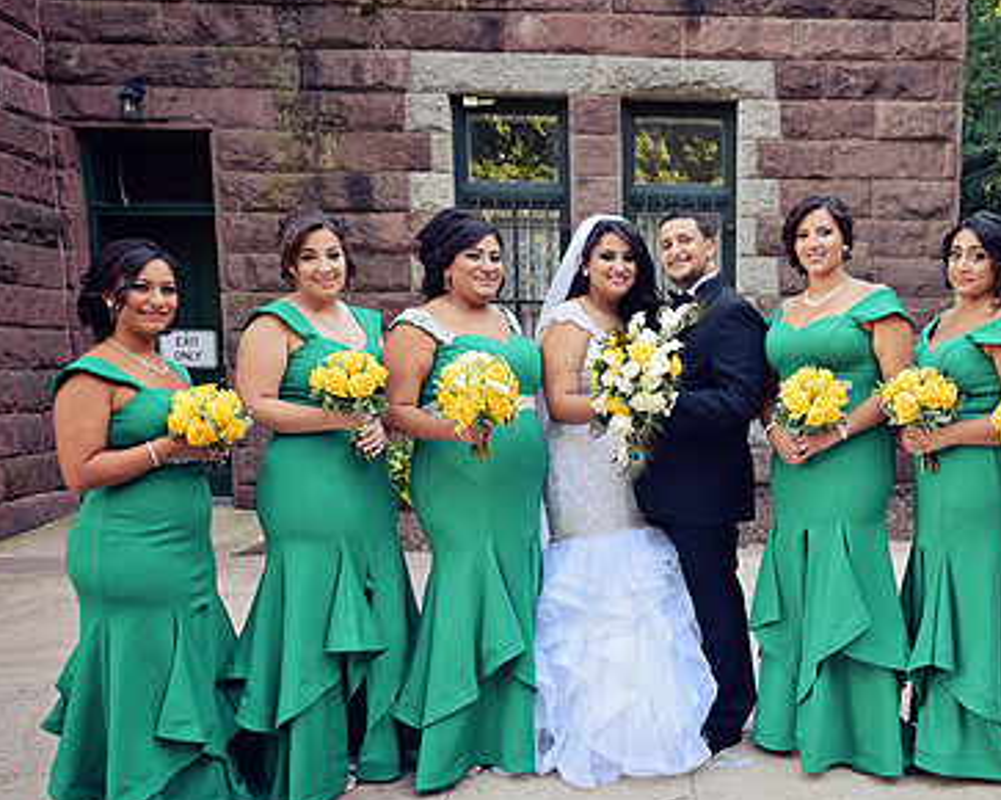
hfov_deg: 48.7
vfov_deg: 40.8
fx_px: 1066
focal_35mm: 36
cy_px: 512
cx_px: 725
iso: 200
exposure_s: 1/160
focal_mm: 24
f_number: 3.2
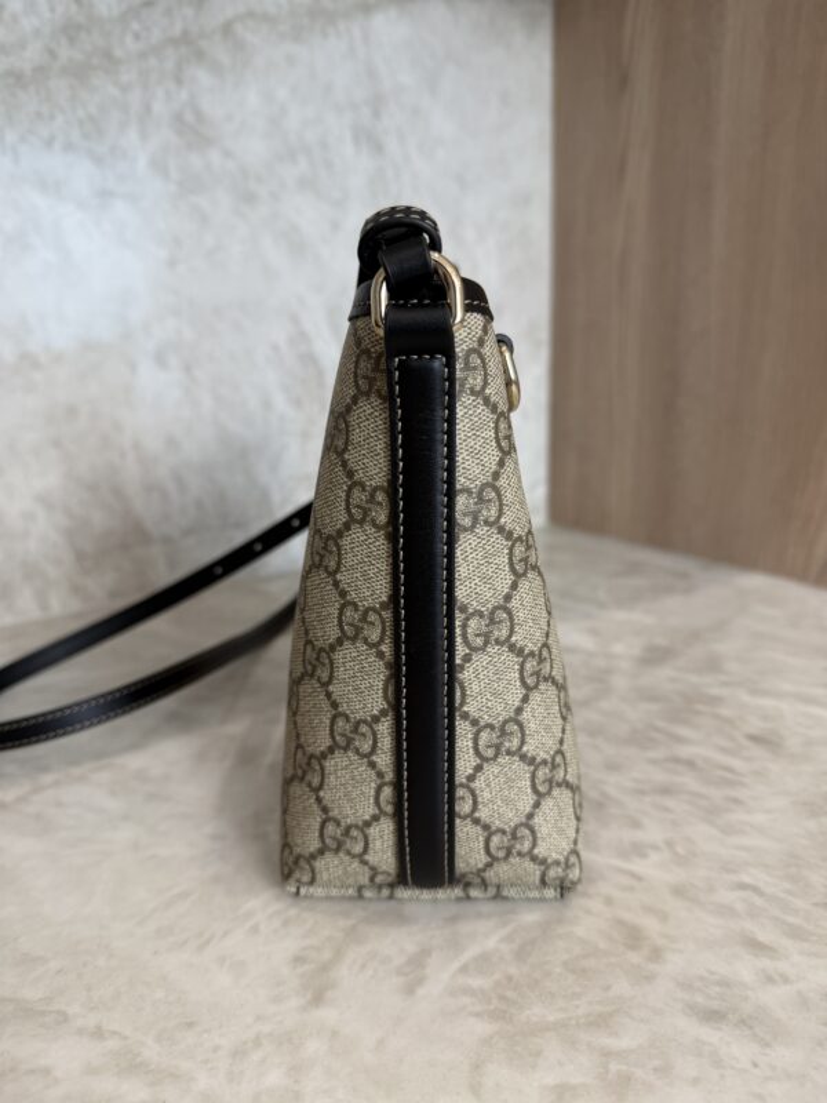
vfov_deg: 71.6
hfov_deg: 56.8
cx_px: 414
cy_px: 552
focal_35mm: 24
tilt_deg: -13.4
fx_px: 765
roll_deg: +1.1
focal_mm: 6.76
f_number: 1.78
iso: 125
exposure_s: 1/120
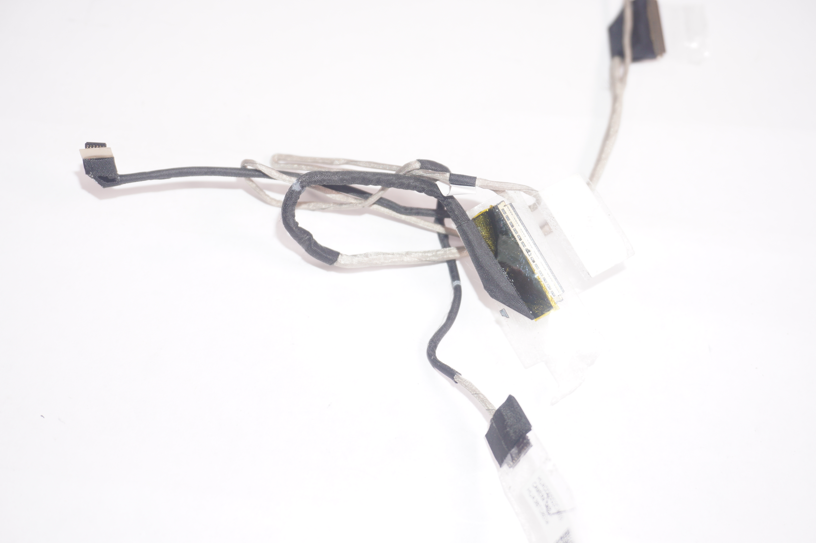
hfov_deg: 42.4
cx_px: 408
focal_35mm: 46
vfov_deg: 28.9
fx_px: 1053
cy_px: 272
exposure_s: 1/160
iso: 160
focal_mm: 31
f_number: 5.6
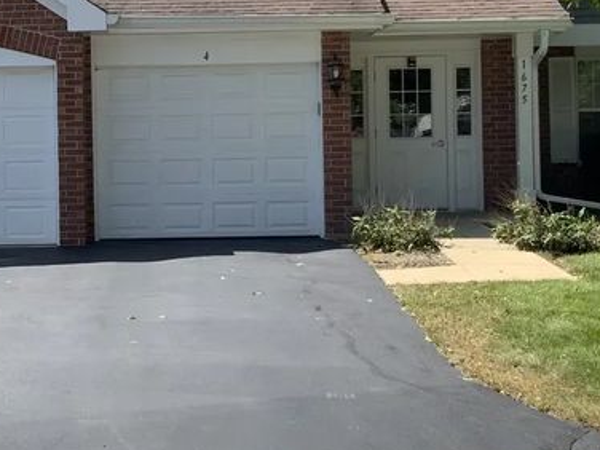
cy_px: 164
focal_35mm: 79
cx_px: 129
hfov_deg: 24.4
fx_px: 1369
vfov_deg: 18.6
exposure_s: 1/1490
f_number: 1.8
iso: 16
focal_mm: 3
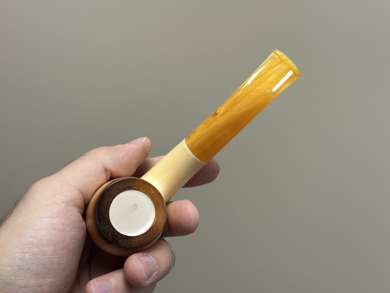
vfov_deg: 30.3
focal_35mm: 48
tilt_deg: -22.0
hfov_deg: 39.7
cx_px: 195
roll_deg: +6.7
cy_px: 146
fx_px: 541
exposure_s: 1/121
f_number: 1.78
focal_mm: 6.86
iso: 80
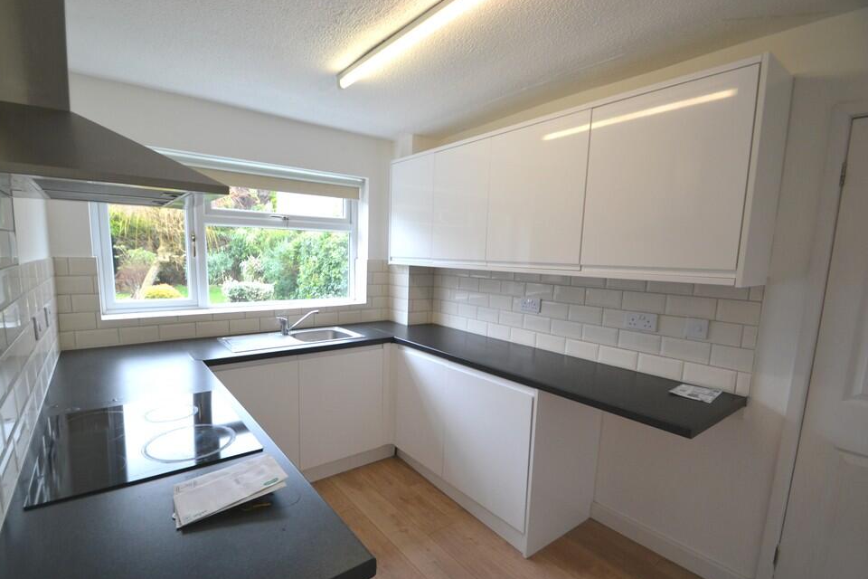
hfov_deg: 96.7
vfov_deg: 73.7
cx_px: 420
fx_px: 386
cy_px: 304
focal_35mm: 16
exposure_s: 1/60
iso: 720
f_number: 3.5
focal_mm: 10
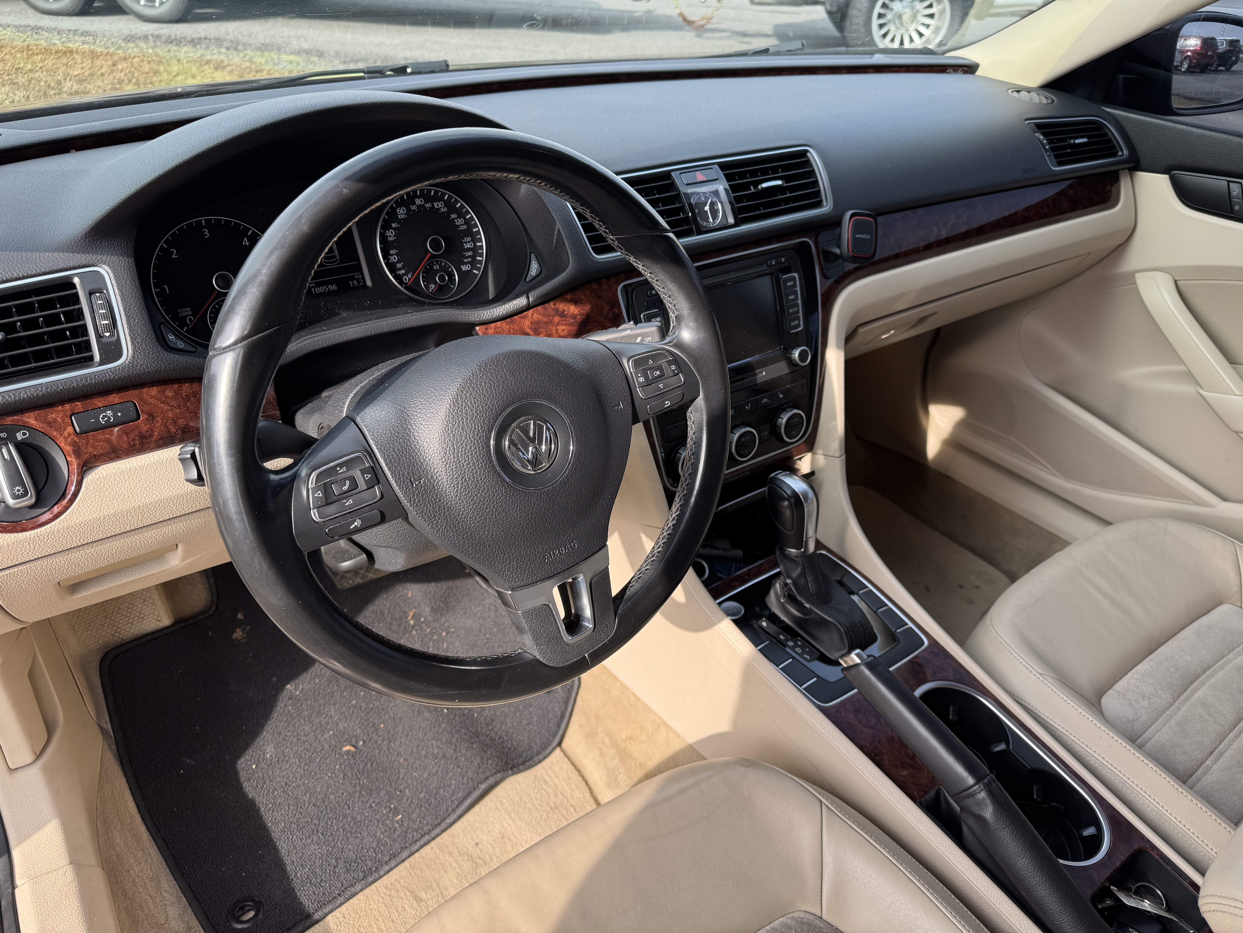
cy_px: 466
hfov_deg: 71.6
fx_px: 862
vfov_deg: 56.8
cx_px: 622
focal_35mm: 24
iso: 80
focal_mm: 6.76
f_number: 1.78
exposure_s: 1/448
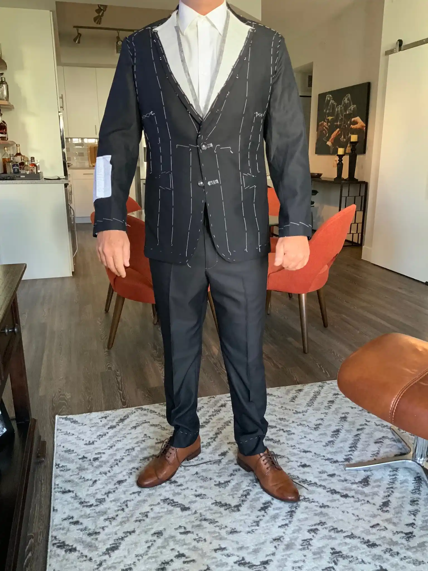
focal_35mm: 29
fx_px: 478
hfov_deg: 48.2
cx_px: 214
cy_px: 286
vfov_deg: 61.7
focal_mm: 3
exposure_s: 1/40
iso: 200
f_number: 1.8
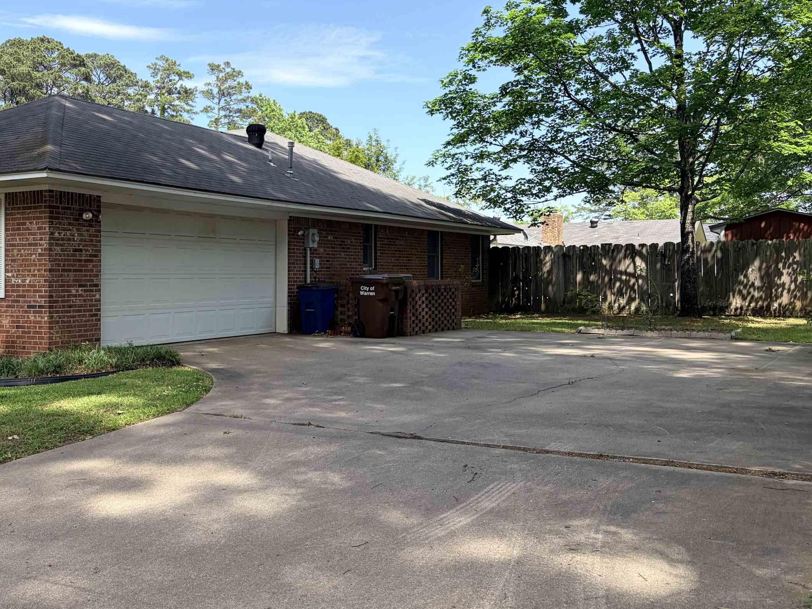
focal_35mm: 38
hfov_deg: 48.2
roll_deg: +0.1
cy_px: 259
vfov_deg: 37.6
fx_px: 891
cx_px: 270
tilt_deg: +0.5
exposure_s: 1/1550
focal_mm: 5.96
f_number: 1.6
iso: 50
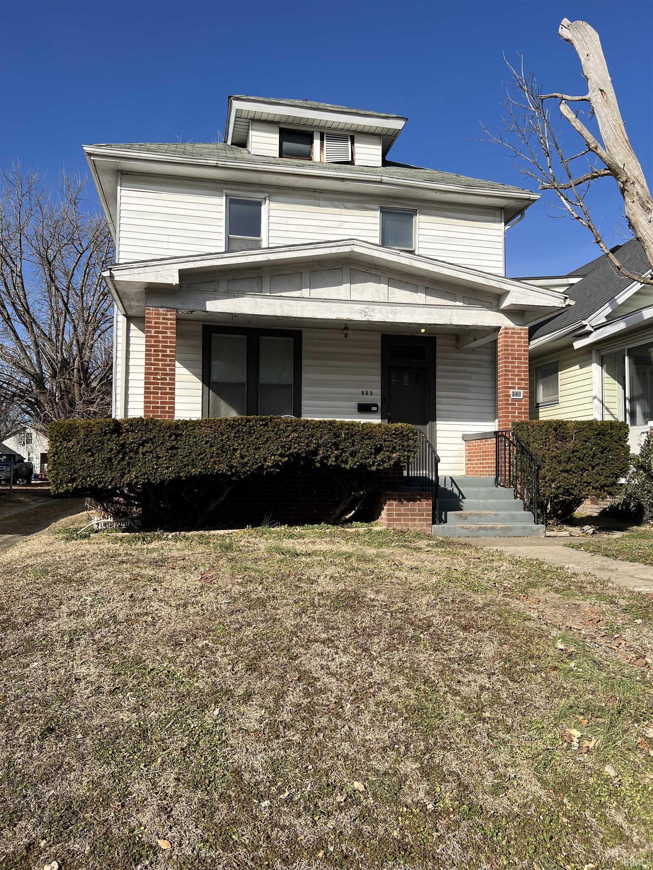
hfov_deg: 53.1
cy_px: 435
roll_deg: +0.3
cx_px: 326
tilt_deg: +4.9
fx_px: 654
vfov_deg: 67.3
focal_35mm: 26
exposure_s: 1/4831
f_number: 1.5
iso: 50
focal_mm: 5.7
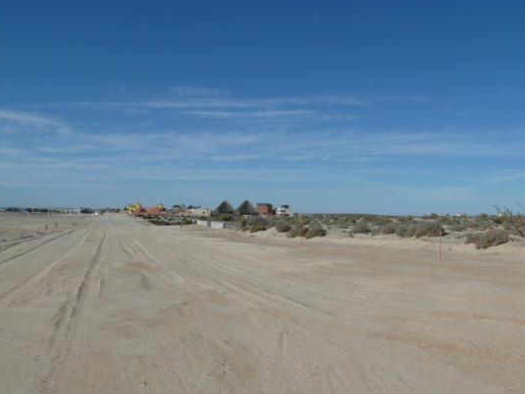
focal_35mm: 35
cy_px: 213
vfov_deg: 40.7
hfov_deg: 52.4
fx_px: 531
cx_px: 306
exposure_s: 1/800
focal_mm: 4.7
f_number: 5.6
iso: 80
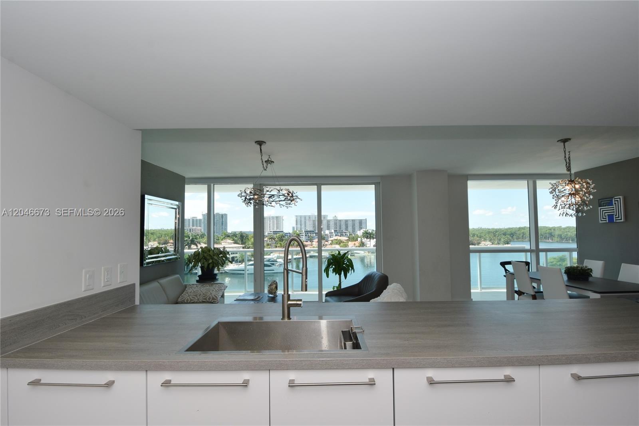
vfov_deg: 77.3
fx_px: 266
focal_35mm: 15
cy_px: 213
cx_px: 320
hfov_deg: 100.4
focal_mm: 10
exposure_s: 1/200
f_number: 7.1
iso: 200
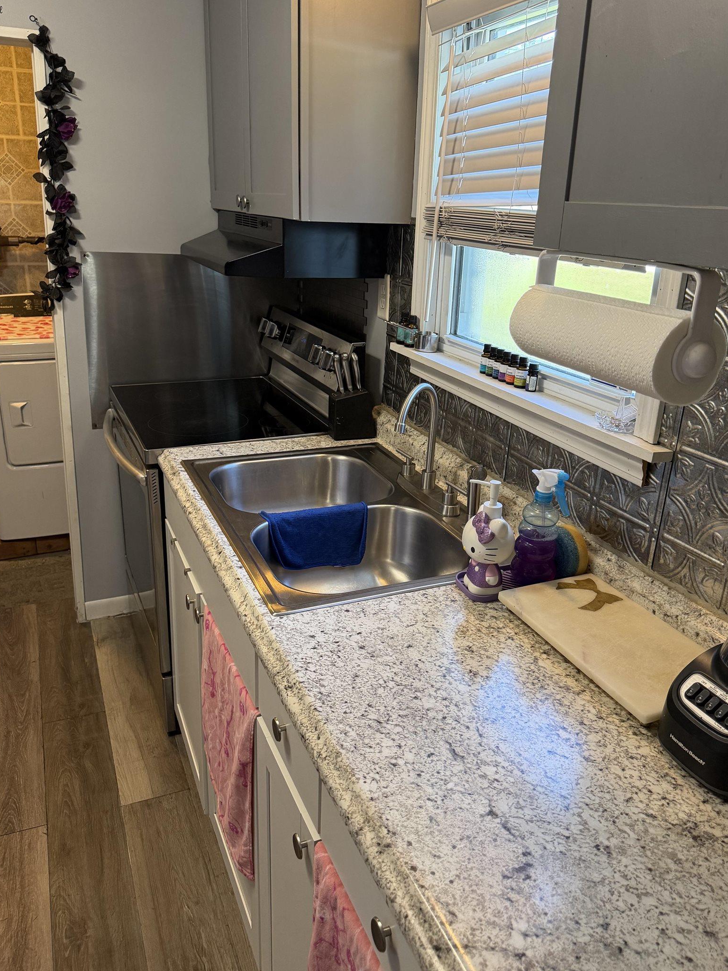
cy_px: 463
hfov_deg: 51.3
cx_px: 382
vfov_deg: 65.3
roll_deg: -4.5
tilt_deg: -21.3
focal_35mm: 27
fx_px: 757
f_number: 1.78
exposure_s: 1/120
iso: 250
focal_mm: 6.76
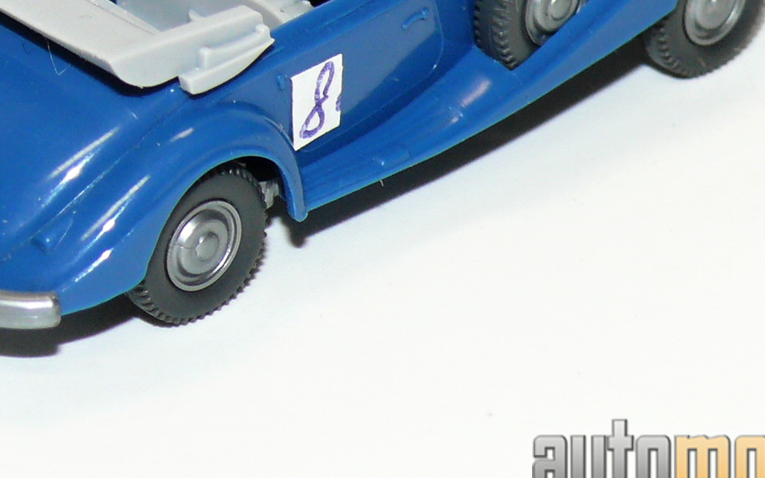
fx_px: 5211
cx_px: 340
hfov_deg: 8.4
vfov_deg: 5.2
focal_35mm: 250
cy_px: 29
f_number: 4
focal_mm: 16.1
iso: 100
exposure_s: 1/30
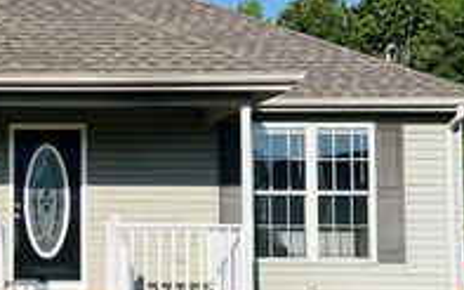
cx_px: -12
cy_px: 176
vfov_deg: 18.6
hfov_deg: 27.5
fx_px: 885
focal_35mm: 70
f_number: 1.5
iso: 50
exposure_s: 1/5076
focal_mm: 5.7
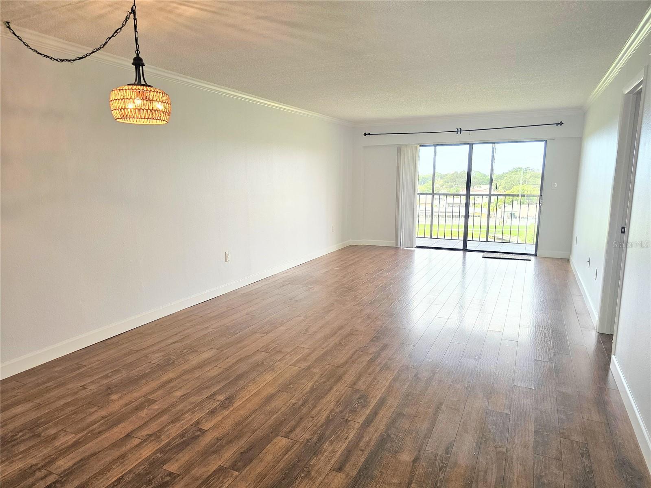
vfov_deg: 58.9
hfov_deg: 73.9
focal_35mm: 23
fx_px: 433
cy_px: 244
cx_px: 326
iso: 160
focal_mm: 6.3
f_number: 1.7
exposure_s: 1/180
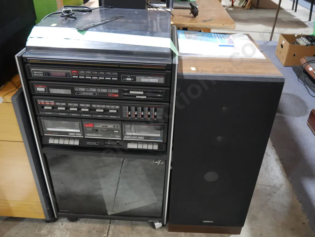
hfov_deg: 59.9
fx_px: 273
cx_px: 158
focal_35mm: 30
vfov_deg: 46.8
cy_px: 118
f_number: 3.6
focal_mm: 15
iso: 1250
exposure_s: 1/60
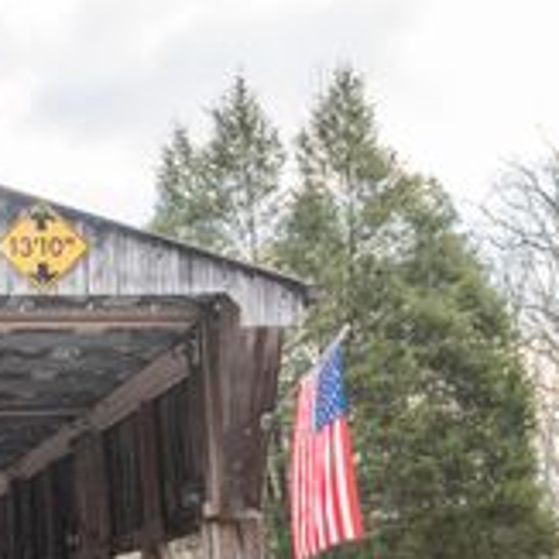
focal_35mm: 81
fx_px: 1480
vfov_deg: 21.2
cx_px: -182
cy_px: 420
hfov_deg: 19.6
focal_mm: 31
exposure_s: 1/200
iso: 500
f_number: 8
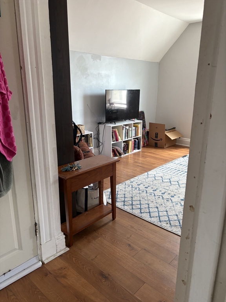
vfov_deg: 67.3
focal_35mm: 26
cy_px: 151
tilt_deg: -15.1
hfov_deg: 53.1
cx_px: 113
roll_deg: -1.2
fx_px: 226
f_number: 1.6
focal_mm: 5.96
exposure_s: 1/60
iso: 160
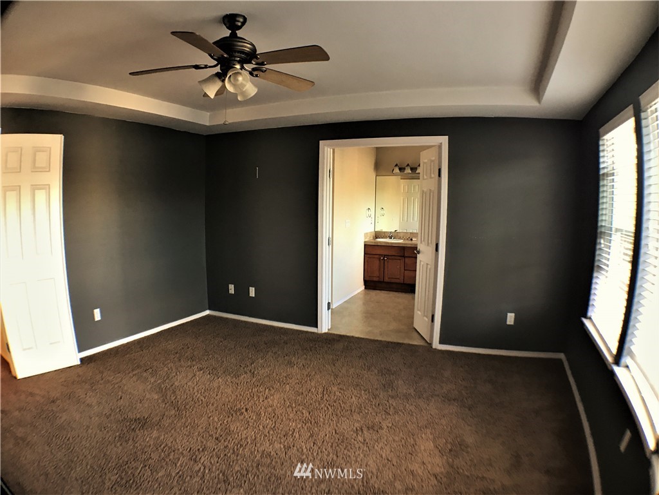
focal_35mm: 28
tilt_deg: -4.9
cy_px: 248
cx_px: 330
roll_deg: -2.0
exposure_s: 1/15
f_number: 1.8
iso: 40
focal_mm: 3.99
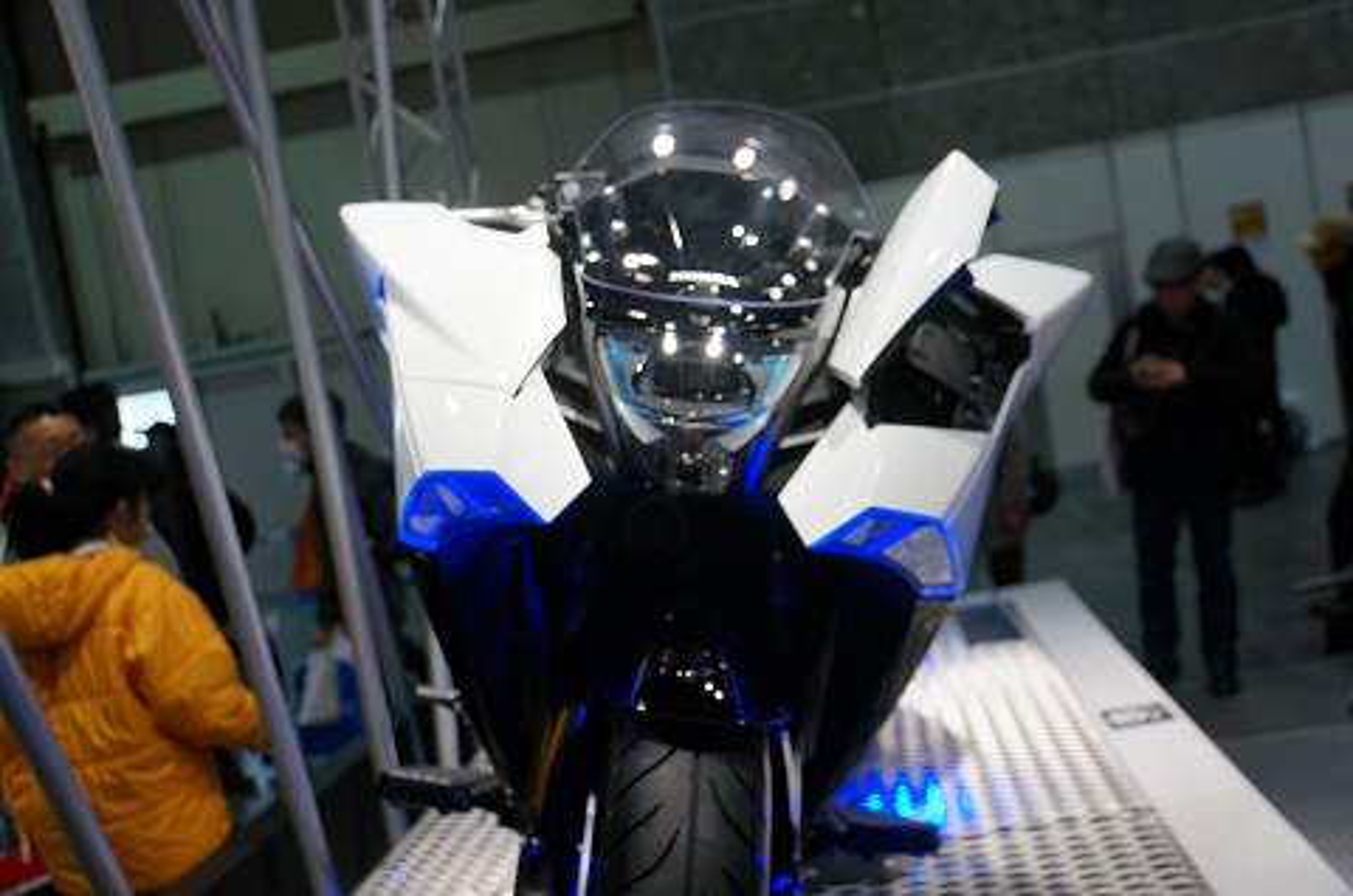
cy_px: 448
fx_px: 1317
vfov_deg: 37.6
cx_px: 676
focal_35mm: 35
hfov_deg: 54.4
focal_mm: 23.4
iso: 100
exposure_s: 1/60
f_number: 4
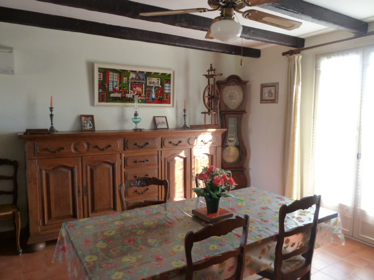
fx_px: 270
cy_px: 140
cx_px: 187
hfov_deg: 69.4
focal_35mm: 25
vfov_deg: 54.9
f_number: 3.3
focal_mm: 4.1
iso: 250
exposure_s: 1/30
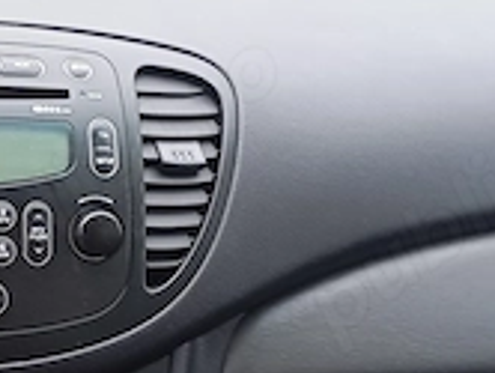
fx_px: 1446
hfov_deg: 18.3
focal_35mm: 101
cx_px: -125
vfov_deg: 14.7
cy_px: 224
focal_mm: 4.27
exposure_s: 1/50
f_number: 1.8
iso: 347
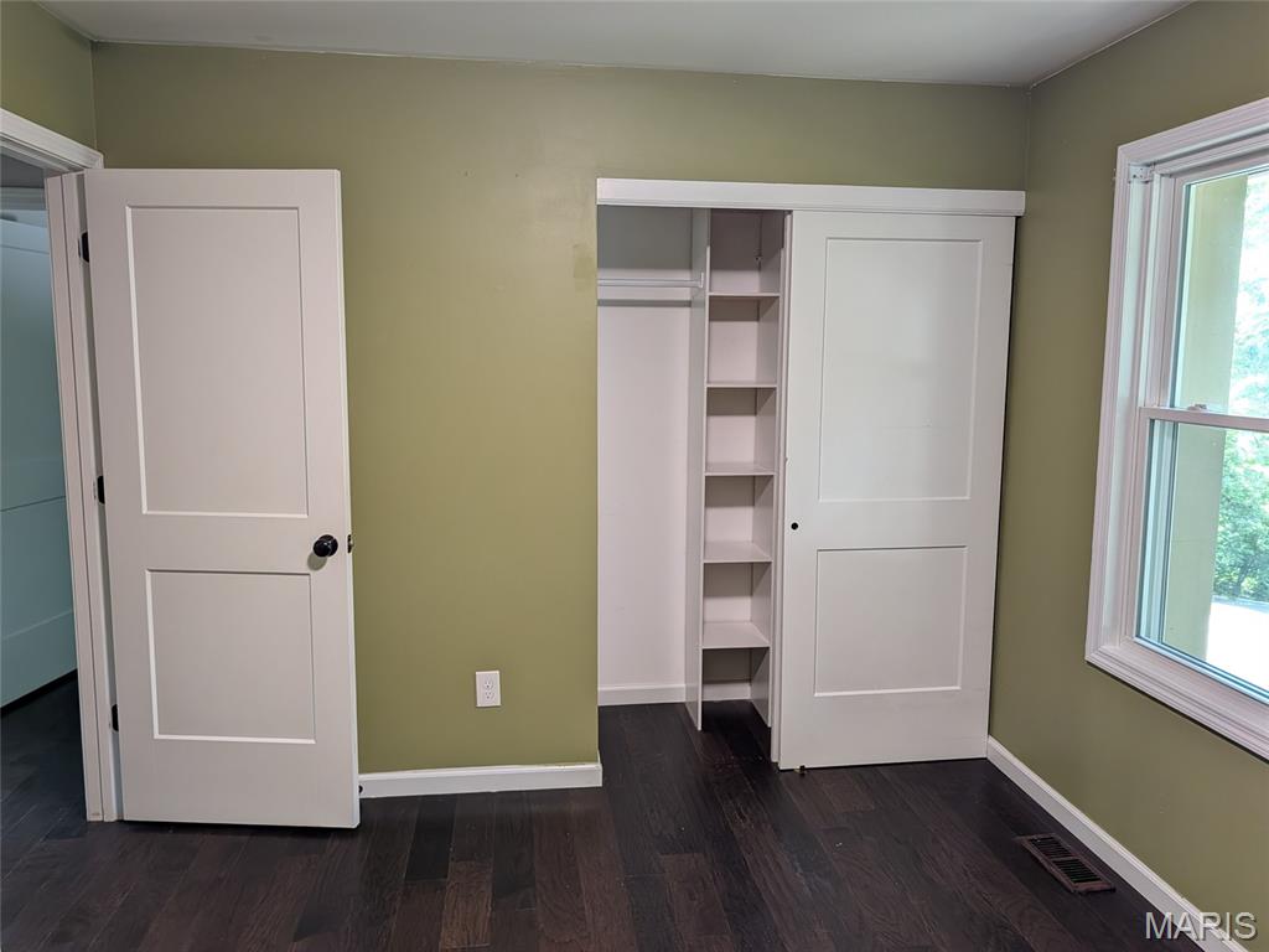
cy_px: 476
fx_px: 880
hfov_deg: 71.6
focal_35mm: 24
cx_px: 634
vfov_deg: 56.8
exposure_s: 1/120
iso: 369
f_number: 1.68
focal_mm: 6.9
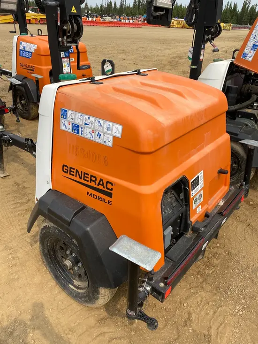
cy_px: 172
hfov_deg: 53.1
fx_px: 258
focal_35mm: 26
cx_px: 129
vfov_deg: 67.3
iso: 32
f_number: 1.8
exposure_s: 1/2410
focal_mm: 4.25
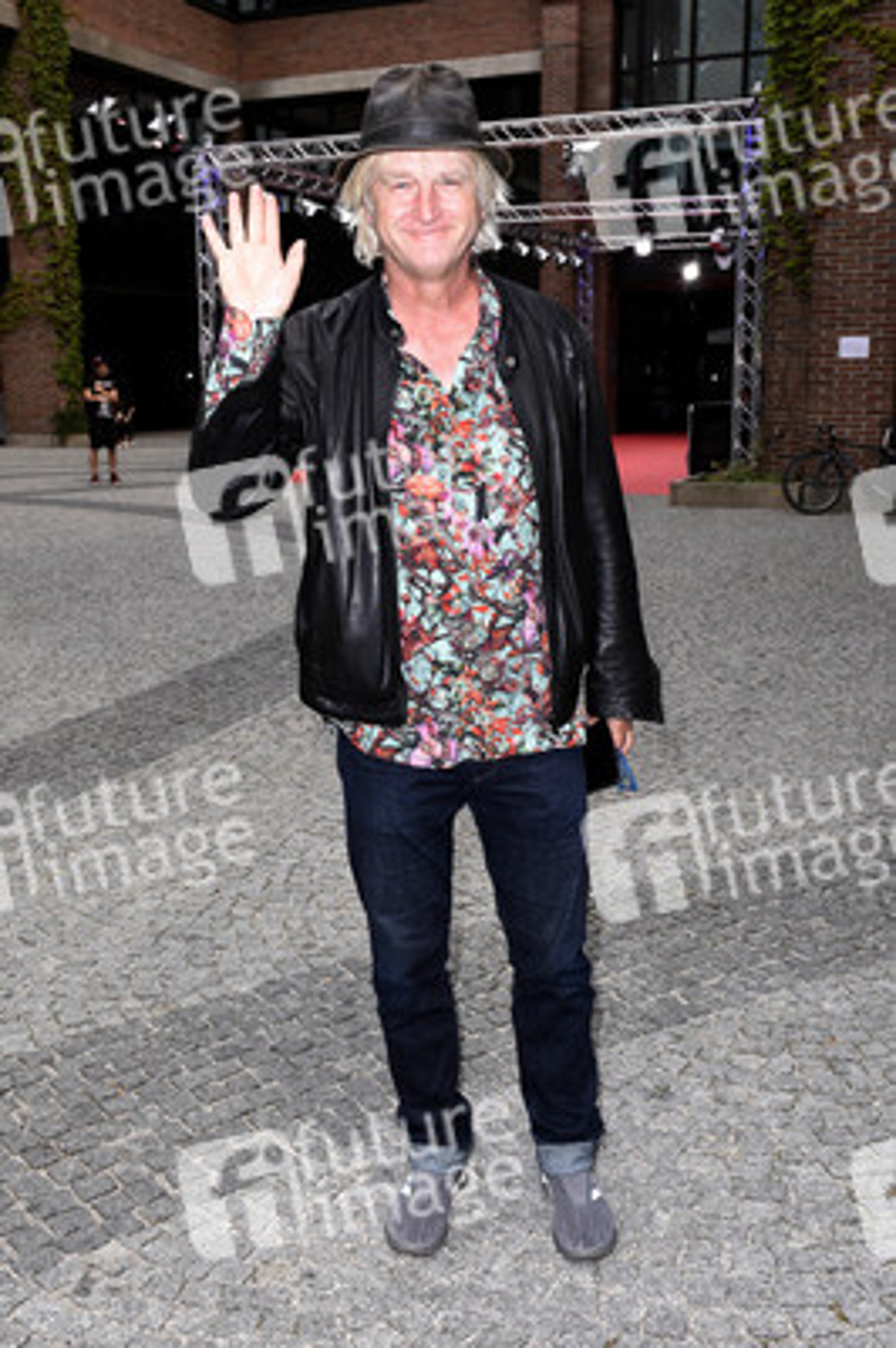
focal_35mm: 34
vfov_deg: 55.1
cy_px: 674
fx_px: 1290
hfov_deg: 38.3
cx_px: 448
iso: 160
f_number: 6.3
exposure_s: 1/160
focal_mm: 23
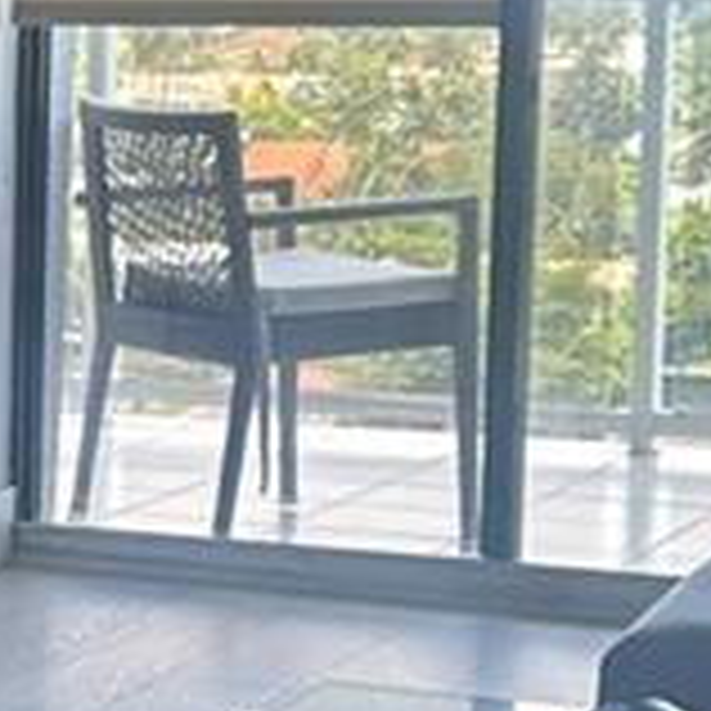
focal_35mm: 161
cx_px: -666
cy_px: 450
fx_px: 3741
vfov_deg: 10.8
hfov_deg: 10.1
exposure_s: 1/124
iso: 64
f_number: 1.78
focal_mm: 6.86
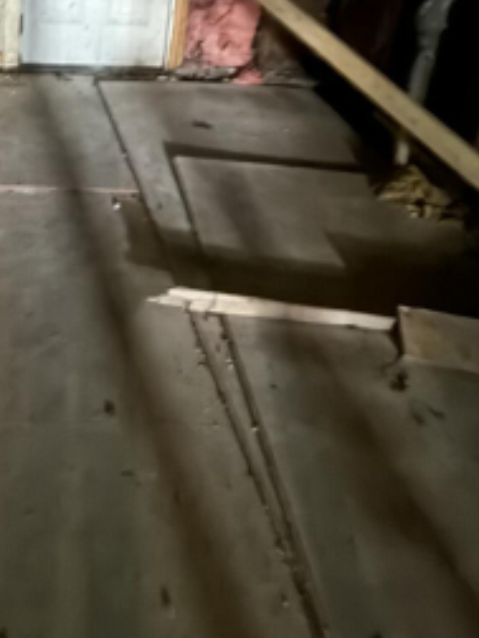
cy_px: 59
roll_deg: +0.0
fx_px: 683
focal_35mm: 37
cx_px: 15
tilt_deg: -20.8
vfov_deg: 45.3
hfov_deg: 35.5
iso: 2500
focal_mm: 2.22
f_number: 2.2
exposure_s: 1/7
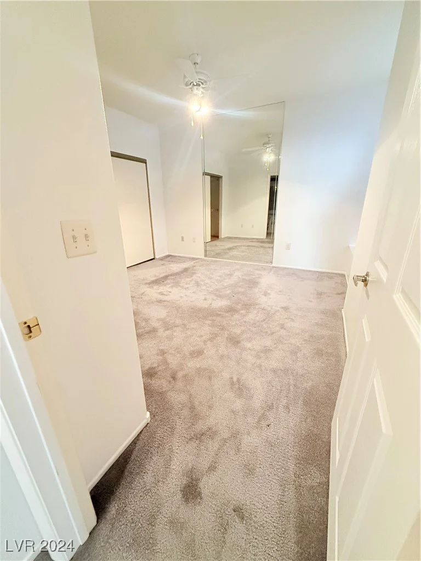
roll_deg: +0.6
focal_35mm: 14
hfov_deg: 85.7
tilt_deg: -18.2
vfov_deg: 102.1
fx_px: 227
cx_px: 210
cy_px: 280
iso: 1000
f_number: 2.2
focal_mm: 2.22
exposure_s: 1/60
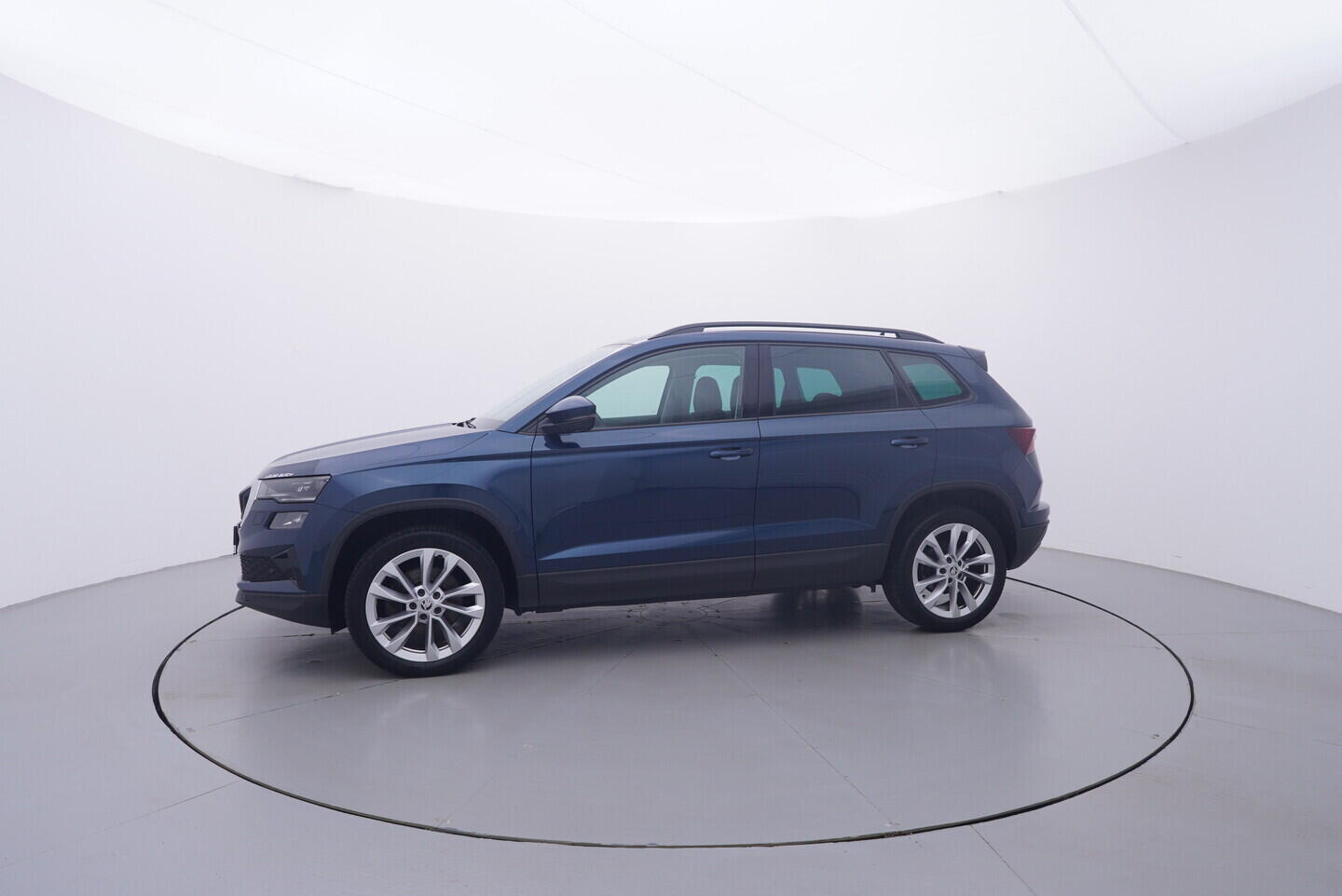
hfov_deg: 77.3
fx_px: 839
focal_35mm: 22
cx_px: 671
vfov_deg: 56.2
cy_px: 448
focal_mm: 15
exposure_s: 1/80
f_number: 5
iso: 200
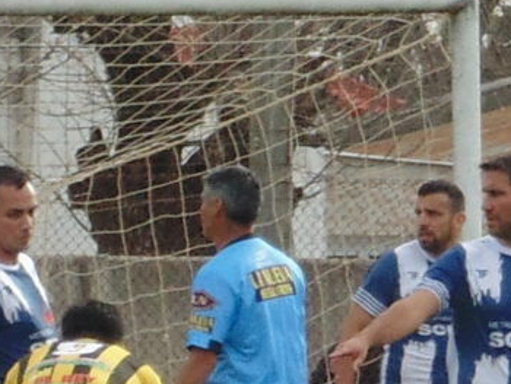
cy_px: 155
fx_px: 16737
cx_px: 1092
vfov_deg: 1.3
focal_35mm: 1133
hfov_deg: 1.7
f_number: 5.2
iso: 80
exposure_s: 1/200
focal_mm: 27.8
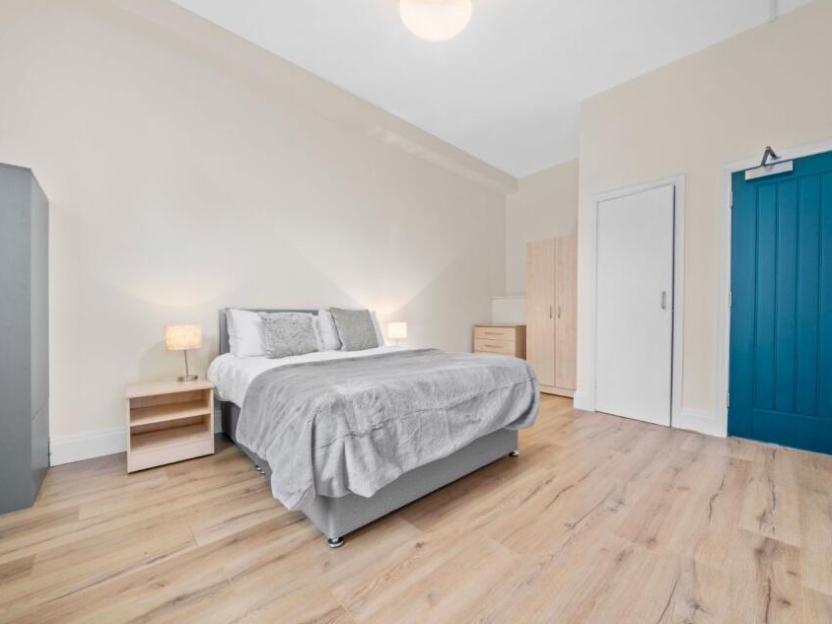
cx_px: 440
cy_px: 317
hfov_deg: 102.0
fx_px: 336
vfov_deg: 85.7
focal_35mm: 14
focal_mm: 12
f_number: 22
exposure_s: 10
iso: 800
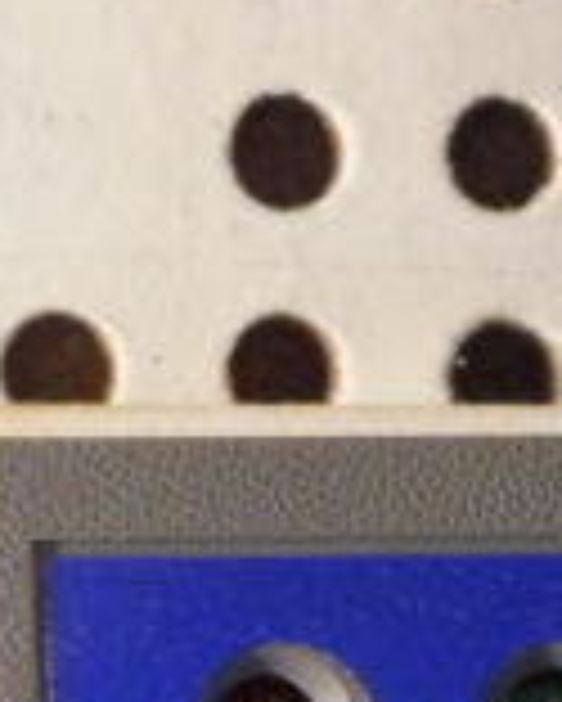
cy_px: 1148
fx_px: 8329
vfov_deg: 4.8
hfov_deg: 3.8
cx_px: 850
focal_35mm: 401
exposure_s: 1/8
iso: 800
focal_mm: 14.2
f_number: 4.4
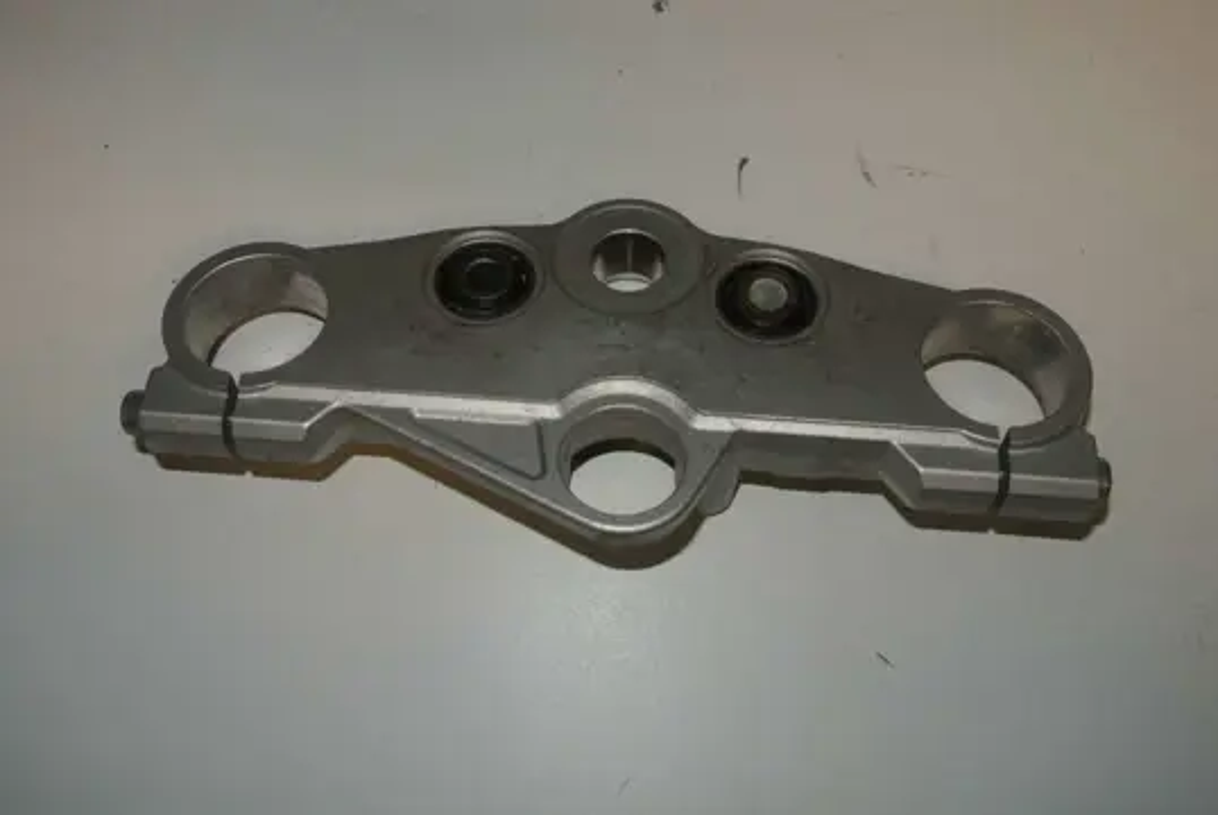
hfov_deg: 53.1
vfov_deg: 37.0
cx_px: 609
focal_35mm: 36
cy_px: 408
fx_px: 1219
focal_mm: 13.6
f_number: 4
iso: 200
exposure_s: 1/60
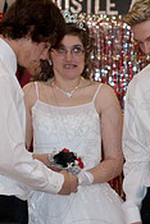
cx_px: 107
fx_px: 1204
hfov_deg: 7.1
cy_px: 183
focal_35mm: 193
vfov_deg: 10.6
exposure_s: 1/50
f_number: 4
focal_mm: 50
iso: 500
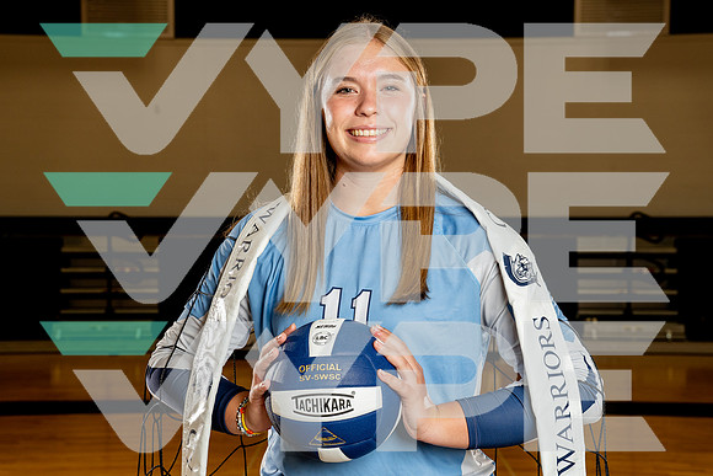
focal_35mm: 60
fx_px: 1183
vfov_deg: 22.7
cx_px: 351
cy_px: 236
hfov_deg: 33.5
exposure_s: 1/250
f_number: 7.1
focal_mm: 58
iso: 640
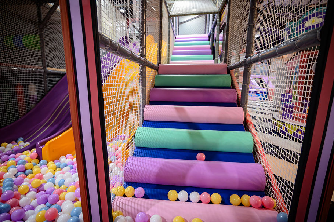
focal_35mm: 18
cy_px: 112
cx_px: 171
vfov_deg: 67.3
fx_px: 167
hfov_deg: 90.0
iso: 640
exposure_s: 1/160
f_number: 2.8
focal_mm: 16
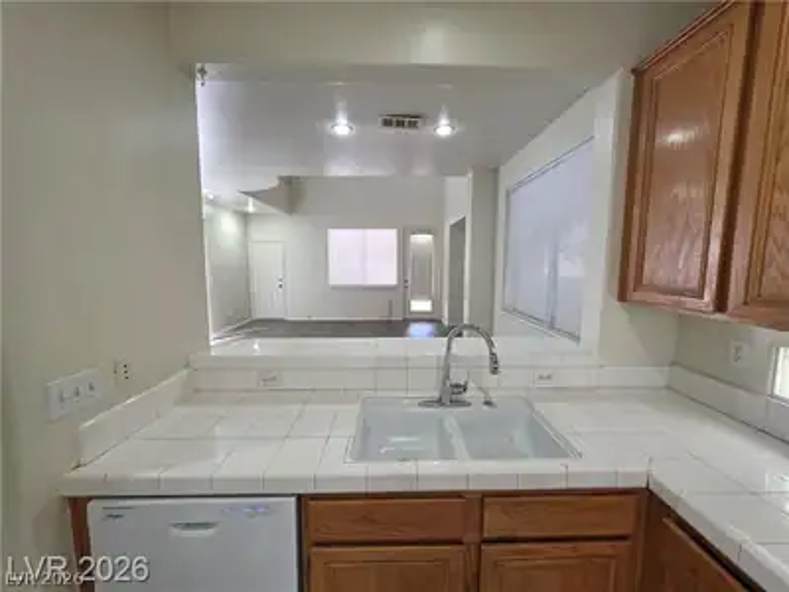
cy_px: 296
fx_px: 296
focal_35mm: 13
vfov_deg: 89.9
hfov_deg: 106.2
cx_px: 394
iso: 200
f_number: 1.9
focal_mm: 2.2
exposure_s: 1/120
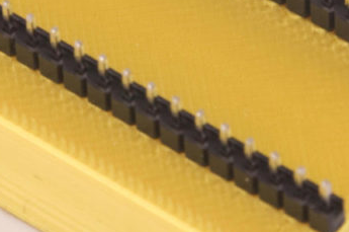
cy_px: 74
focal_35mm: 434
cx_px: 212
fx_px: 4204
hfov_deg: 4.8
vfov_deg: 3.2
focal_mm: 65
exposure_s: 1/30
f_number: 7.1
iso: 200
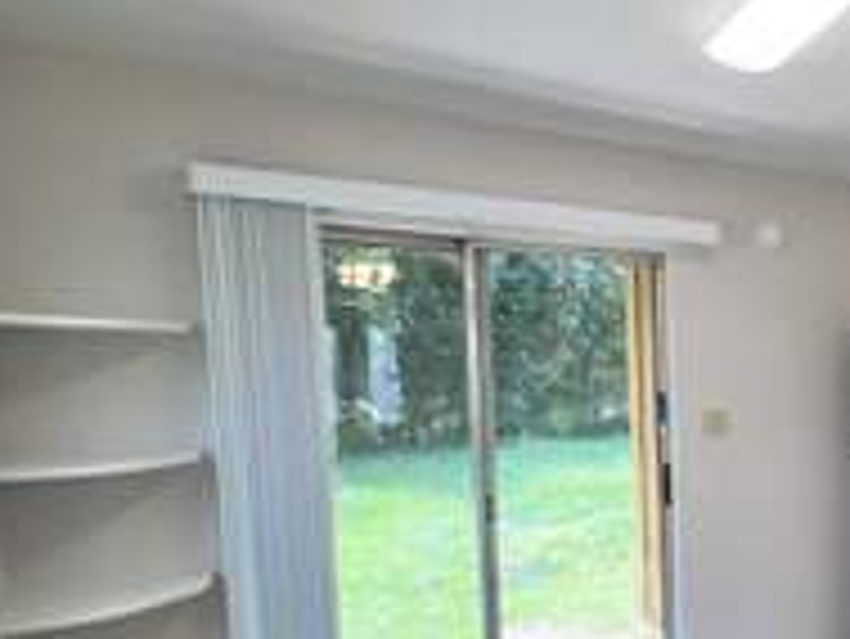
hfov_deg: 40.9
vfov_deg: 42.2
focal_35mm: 33
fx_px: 811
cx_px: 989
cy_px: 446
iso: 64
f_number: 1.8
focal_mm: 1.57
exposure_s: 1/120
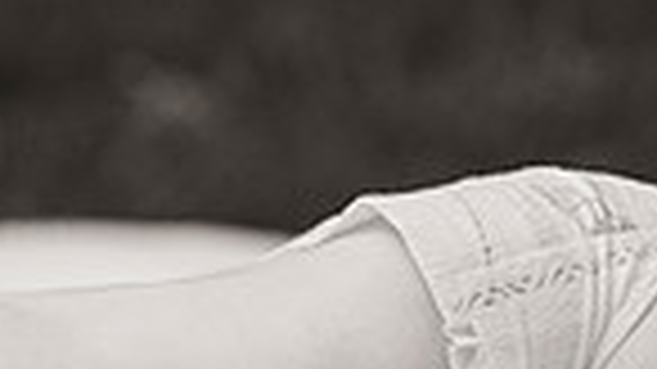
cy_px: 448
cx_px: 225
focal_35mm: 438
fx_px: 7628
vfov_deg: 2.8
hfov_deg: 4.9
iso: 400
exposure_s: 1/1600
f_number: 3.5
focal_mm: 105
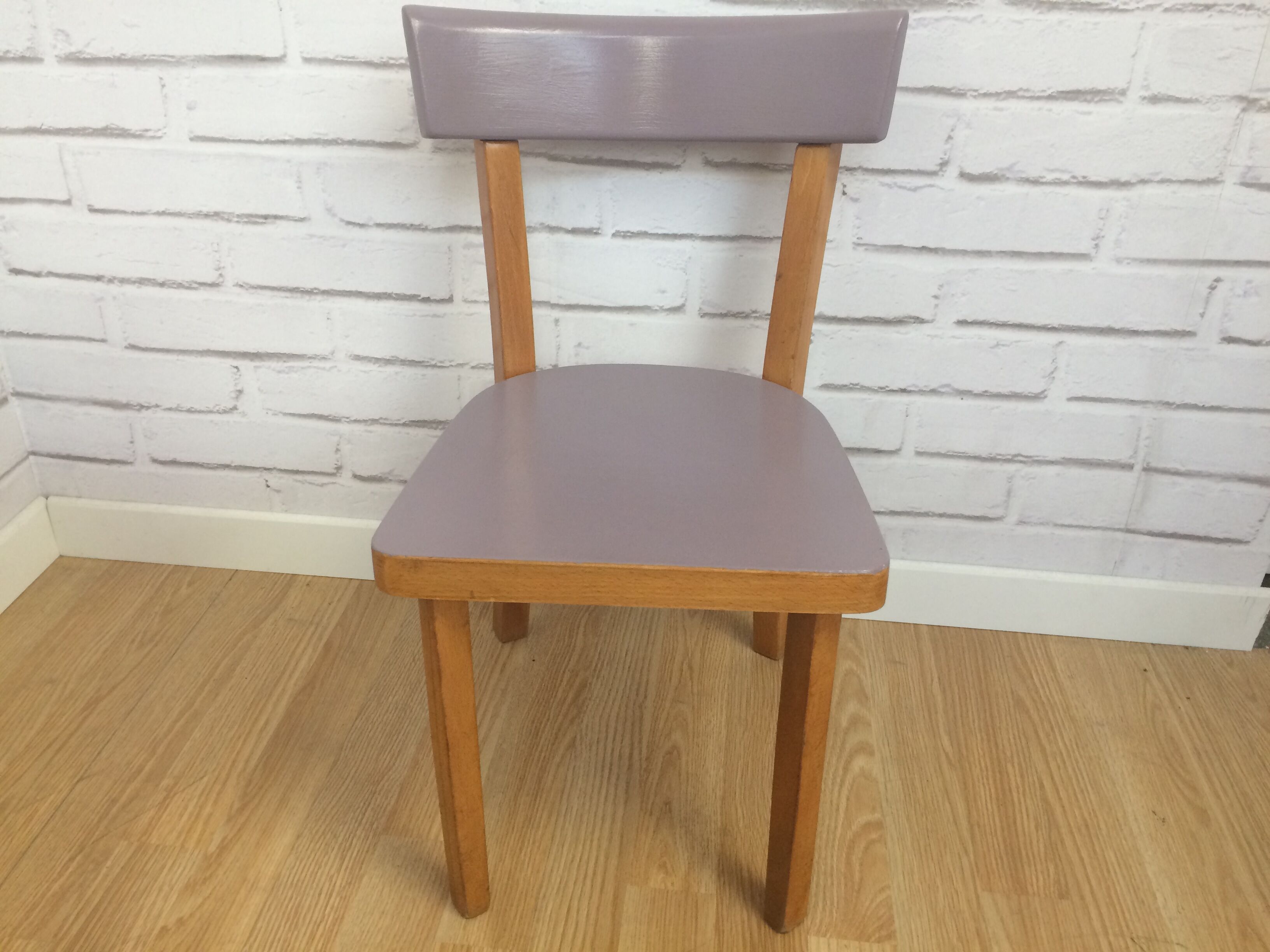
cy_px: 476
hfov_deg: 61.7
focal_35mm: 29
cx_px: 635
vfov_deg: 48.2
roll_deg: -0.2
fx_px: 1064
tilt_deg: -30.8
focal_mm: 4.15
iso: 64
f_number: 2.2
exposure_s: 1/33
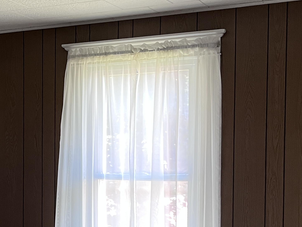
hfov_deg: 26.3
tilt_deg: -1.5
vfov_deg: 20.3
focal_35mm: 72
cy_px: 174
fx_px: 628
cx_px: 38
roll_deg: -0.3
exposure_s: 1/60
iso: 125
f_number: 1.6
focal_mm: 5.1
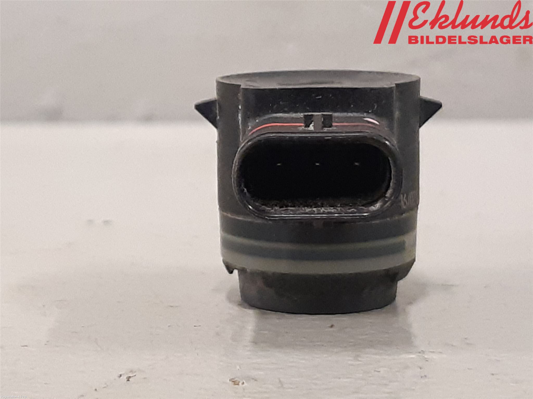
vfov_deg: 53.1
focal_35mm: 26
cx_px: 266
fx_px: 400
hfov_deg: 67.3
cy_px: 200
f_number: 1.7
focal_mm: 3.93
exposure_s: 1/50
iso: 250
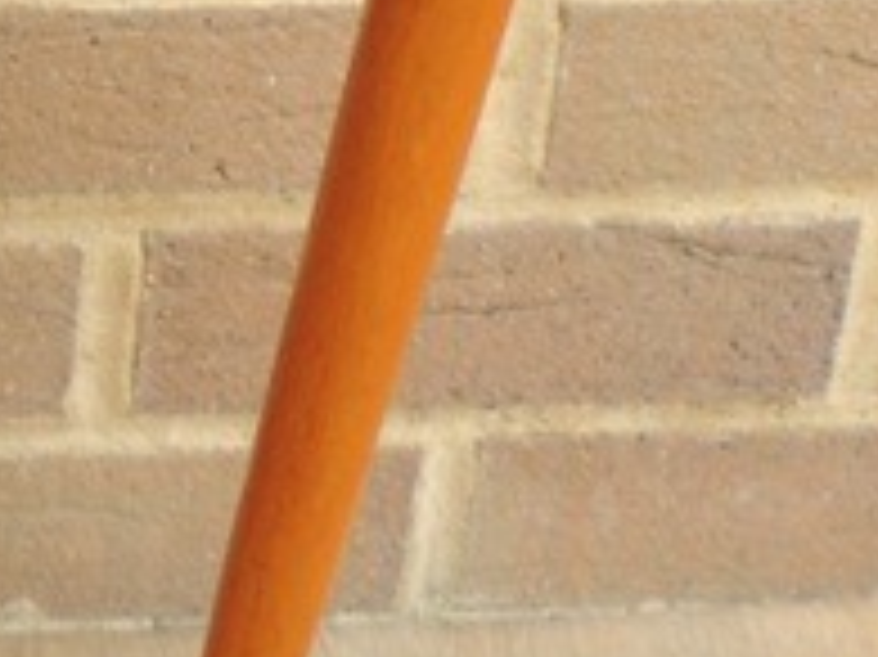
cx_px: -815
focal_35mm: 173
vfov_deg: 8.1
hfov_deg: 10.6
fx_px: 4385
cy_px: -774
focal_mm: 5.8
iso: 100
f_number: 3.2
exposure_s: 1/200
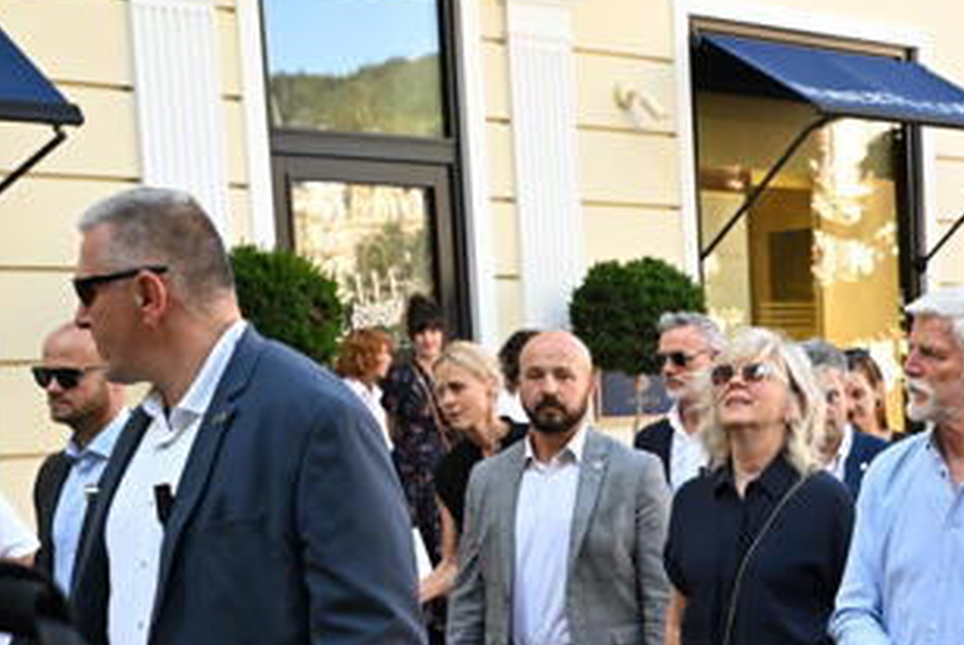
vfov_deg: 15.7
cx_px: 914
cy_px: 701
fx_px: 2278
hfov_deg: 23.1
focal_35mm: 85
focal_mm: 38
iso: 1250
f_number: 5
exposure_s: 1/640
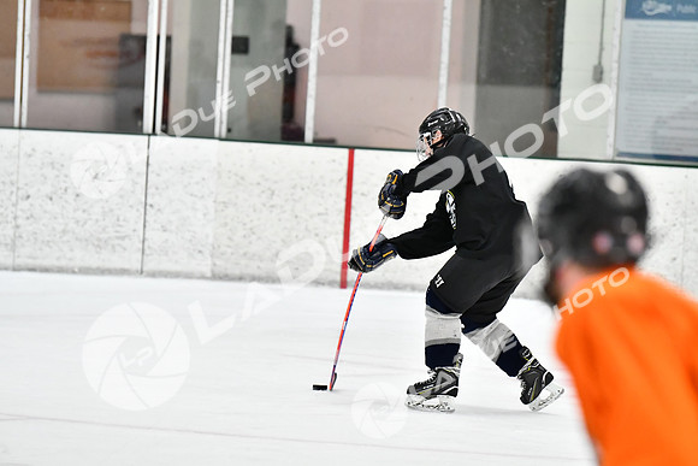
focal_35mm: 188
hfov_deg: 11.0
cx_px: 349
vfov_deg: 7.3
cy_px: 233
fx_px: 3636
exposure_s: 1/1250
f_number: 2.8
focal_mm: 125
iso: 5000
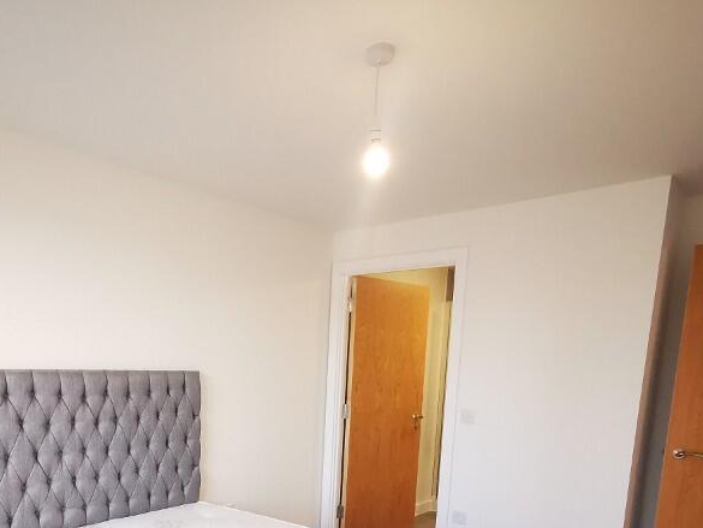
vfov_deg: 46.0
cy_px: 452
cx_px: 256
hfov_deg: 62.4
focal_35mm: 28
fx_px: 569
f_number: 2.2
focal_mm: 2.35
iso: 250
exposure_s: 1/60
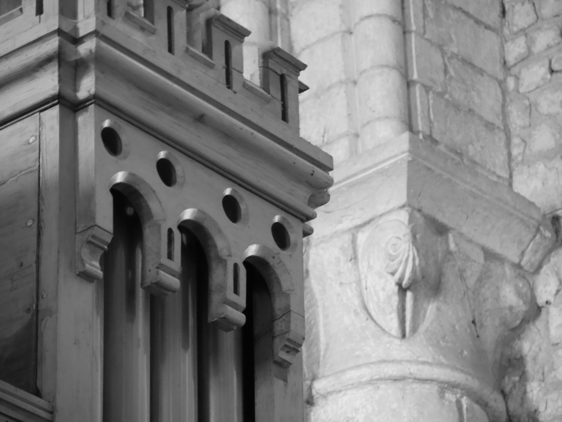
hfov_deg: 9.7
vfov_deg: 7.3
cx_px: 281
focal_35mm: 204
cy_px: 211
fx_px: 3312
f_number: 5.4
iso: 3200
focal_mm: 102
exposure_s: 1/6
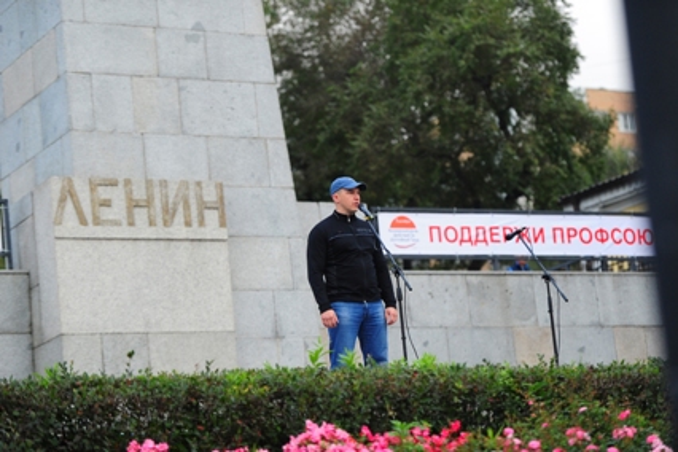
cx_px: 339
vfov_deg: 12.5
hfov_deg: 18.6
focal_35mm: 110
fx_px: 2072
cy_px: 226
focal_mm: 110
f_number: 2.8
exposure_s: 1/1250
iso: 800
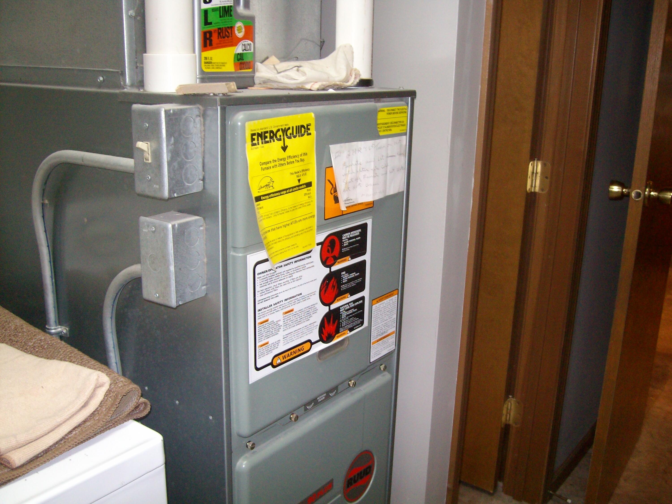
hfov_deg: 52.6
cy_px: 252
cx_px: 336
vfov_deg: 40.7
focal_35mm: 35
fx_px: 679
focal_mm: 5.8
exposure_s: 1/40
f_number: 2.8
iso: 200
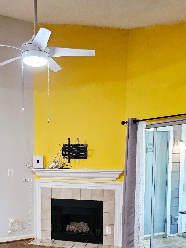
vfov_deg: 43.6
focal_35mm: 41
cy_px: 199
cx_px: 60
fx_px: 294
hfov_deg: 34.7
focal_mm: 6.3
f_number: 1.7
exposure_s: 1/120
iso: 1000
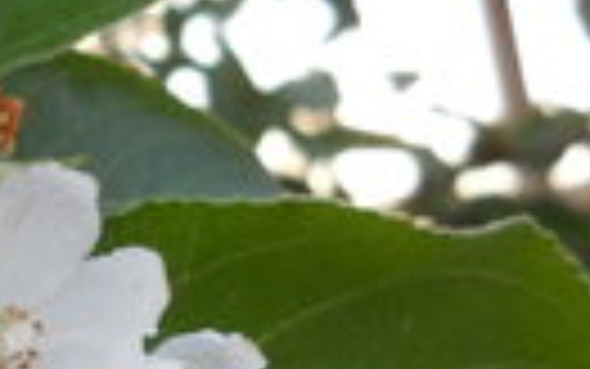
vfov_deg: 11.3
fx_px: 1866
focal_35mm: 116
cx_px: -131
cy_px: 205
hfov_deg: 17.1
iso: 80
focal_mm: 6.72
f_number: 3.1
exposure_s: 1/80
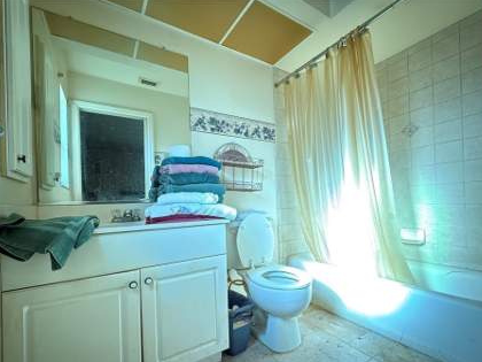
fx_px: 223
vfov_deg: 77.8
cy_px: 203
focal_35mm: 16
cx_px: 236
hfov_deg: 94.5
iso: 1000
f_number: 2.2
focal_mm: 2.22
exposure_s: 1/60
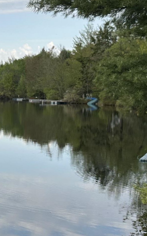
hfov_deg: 14.0
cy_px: 109
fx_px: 533
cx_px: -114
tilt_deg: -0.3
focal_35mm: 83
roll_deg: -0.7
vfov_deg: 24.9
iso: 80
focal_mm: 6.86
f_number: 1.78
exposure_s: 1/2660
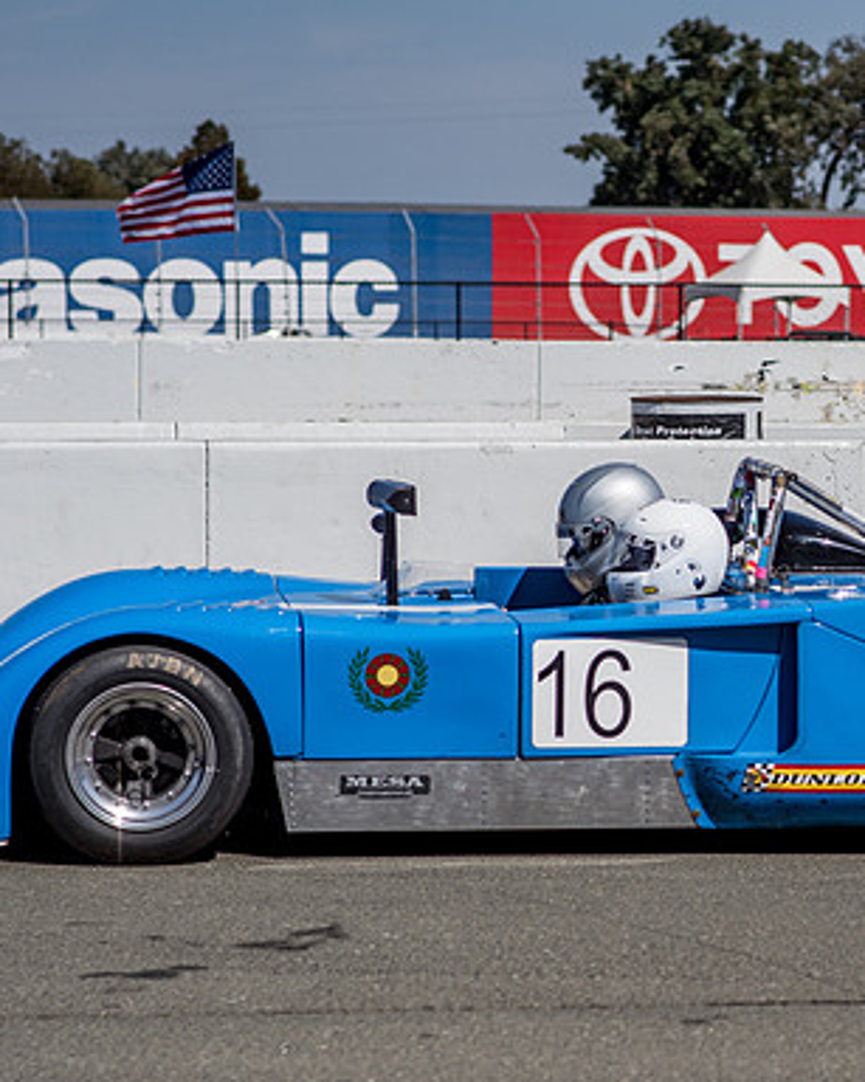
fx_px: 4642
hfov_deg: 10.6
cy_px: 636
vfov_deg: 13.3
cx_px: 750
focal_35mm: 145
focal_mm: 85
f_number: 4
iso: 200
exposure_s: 1/8000
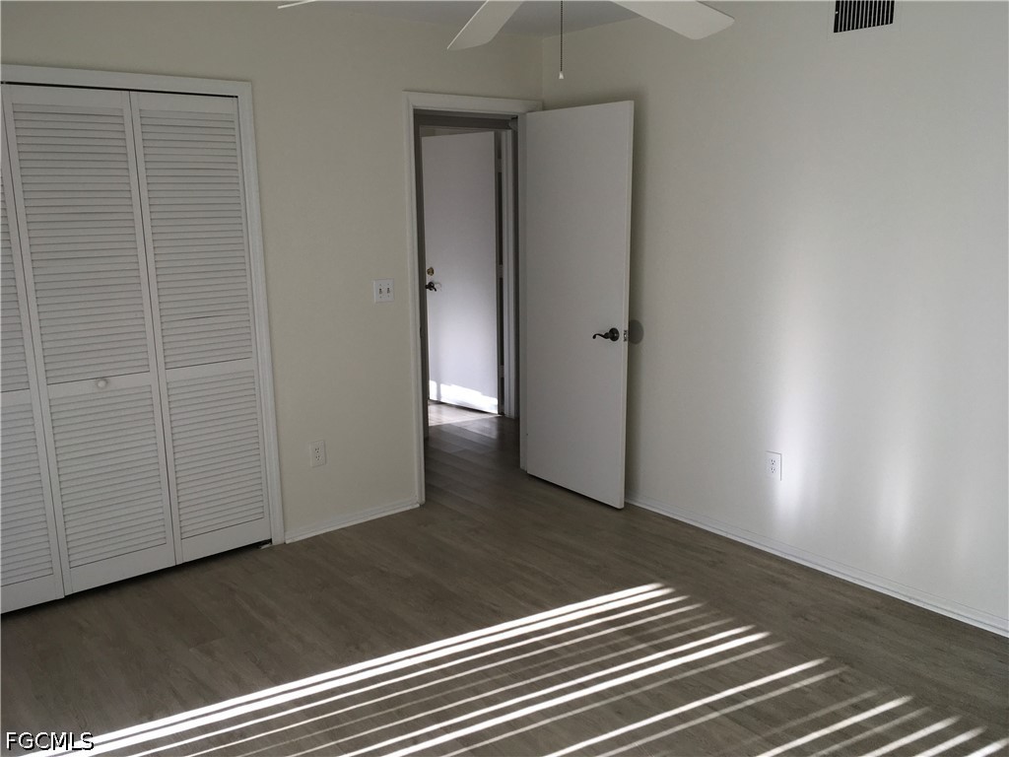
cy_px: 378
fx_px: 845
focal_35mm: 29
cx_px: 504
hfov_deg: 61.7
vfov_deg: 48.2
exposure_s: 1/120
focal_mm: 4.15
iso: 25
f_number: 2.2
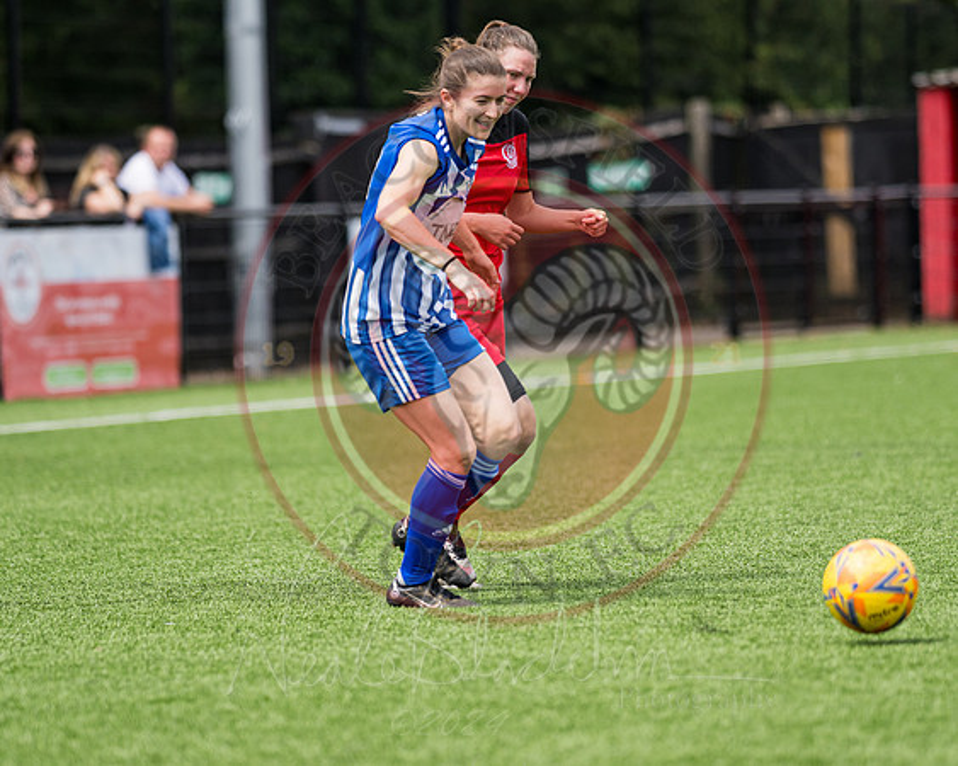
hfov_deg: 8.0
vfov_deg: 6.4
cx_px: 448
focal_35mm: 242
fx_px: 6870
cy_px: 402
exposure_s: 1/6400
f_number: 1.9
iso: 200
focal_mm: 135
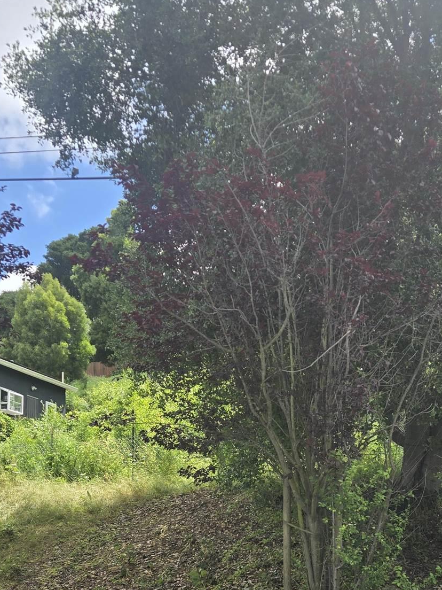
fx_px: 817
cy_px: 447
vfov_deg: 38.6
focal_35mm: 48
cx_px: 258
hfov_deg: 30.2
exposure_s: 1/1461
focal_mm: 5.4
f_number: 1.8
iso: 25
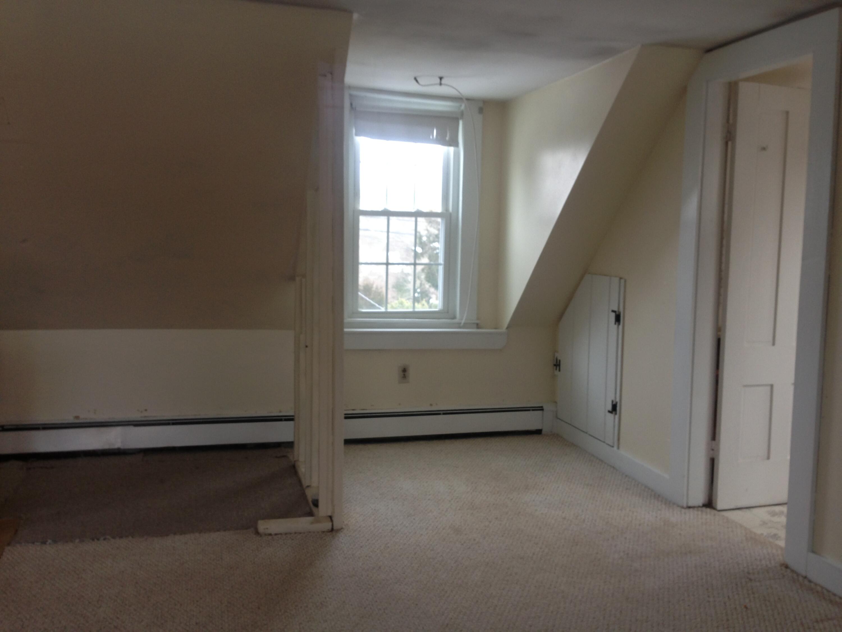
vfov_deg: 42.9
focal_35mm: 33
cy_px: 316
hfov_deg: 55.4
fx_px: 803
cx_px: 421
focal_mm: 4.13
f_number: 2.4
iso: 50
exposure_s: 1/30
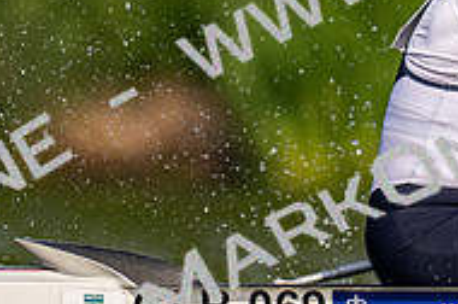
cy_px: 86
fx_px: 34990
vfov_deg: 0.5
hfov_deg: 0.7
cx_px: 475
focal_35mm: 2755
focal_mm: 600
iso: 200
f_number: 4
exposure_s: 1/2500
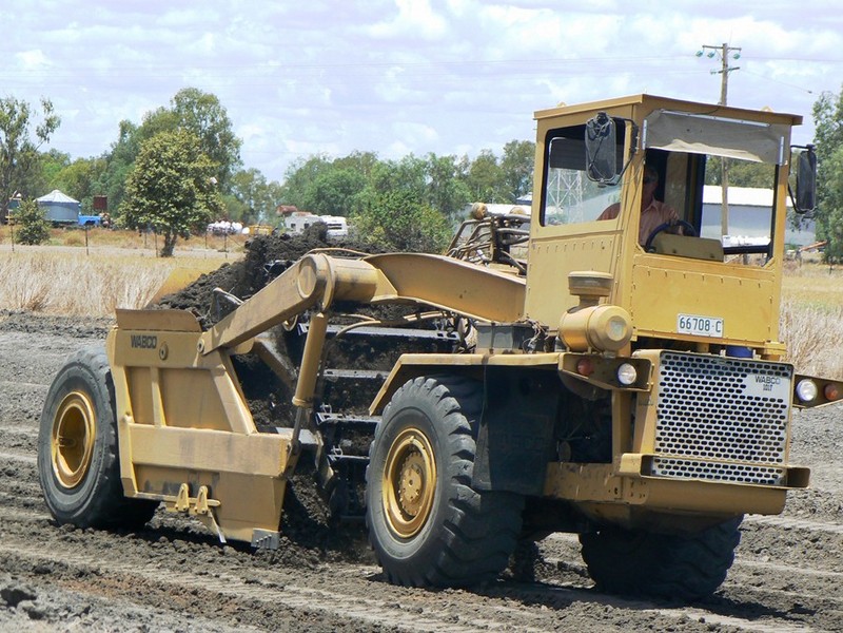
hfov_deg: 11.6
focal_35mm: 171
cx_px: 422
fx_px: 4164
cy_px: 316
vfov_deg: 8.7
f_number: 5.6
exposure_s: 1/400
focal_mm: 28.6
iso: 80
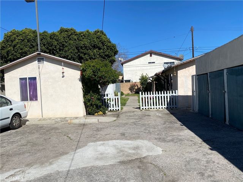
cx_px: 122
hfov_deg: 67.3
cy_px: 91
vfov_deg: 53.1
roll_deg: +3.0
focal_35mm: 26
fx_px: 183
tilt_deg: -1.4
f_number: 1.8
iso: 32
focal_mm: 4.25
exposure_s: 1/5495
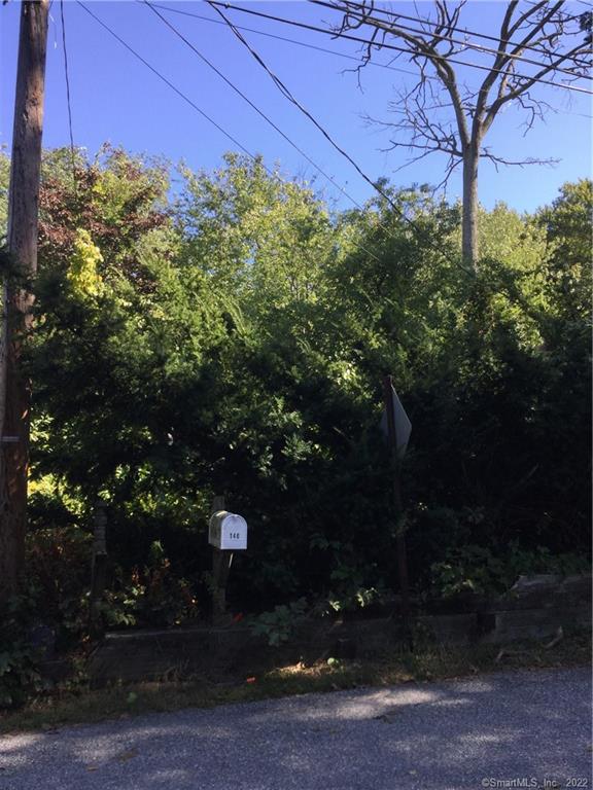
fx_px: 708
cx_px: 296
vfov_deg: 58.4
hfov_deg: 45.4
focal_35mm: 31
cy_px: 395
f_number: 2.4
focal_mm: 3.3
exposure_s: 1/294
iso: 25
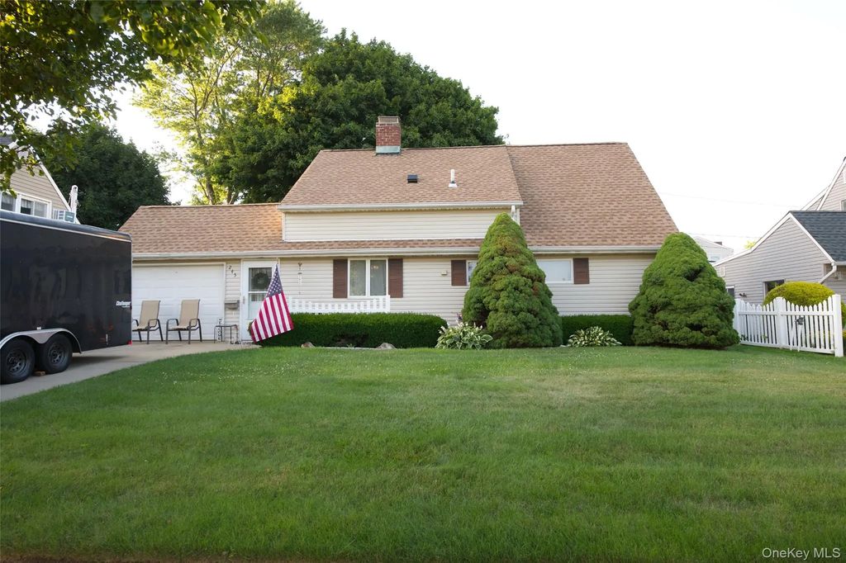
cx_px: 423
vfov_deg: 55.1
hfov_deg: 76.1
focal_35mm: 23
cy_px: 282
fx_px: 540
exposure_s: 1/350
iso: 800
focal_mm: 23
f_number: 8
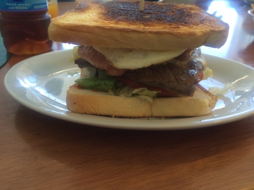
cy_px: 95
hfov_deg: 61.7
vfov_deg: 48.2
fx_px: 213
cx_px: 127
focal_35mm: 29
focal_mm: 4.15
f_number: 2.2
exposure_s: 1/30
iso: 80
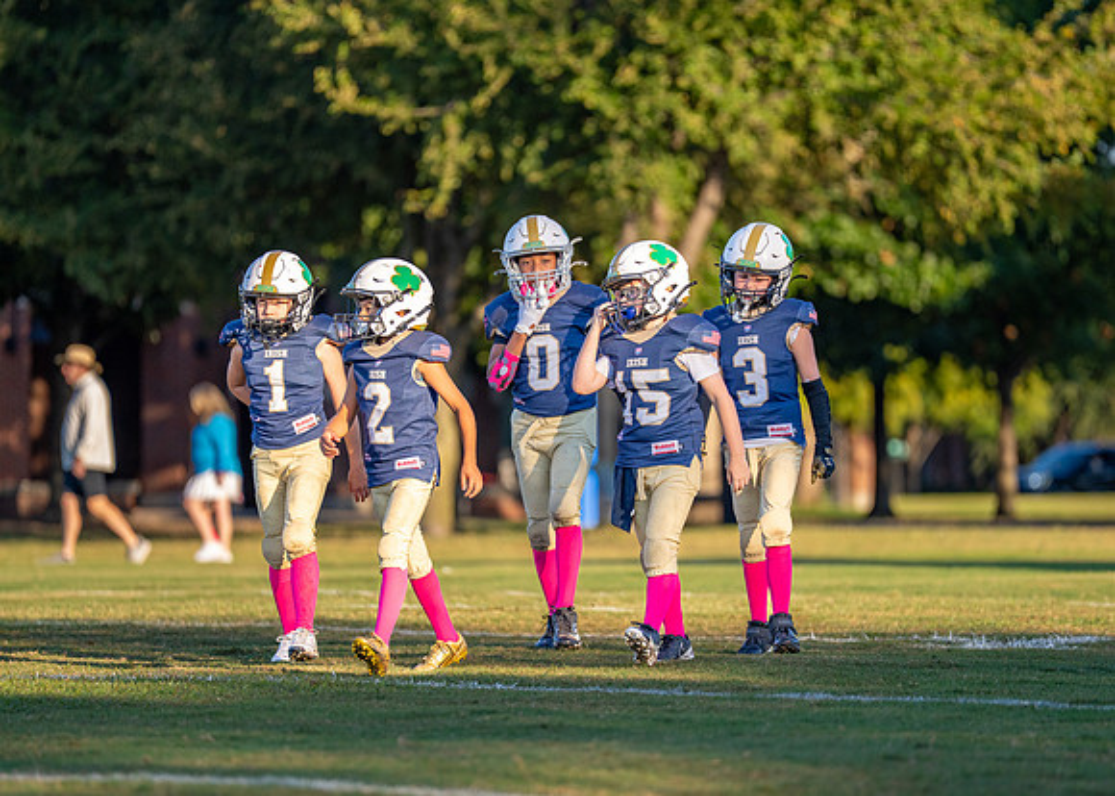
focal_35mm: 240
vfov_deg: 6.0
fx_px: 7588
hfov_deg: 8.4
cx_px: 582
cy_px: 449
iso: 400
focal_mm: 200
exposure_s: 1/2500
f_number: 2.8
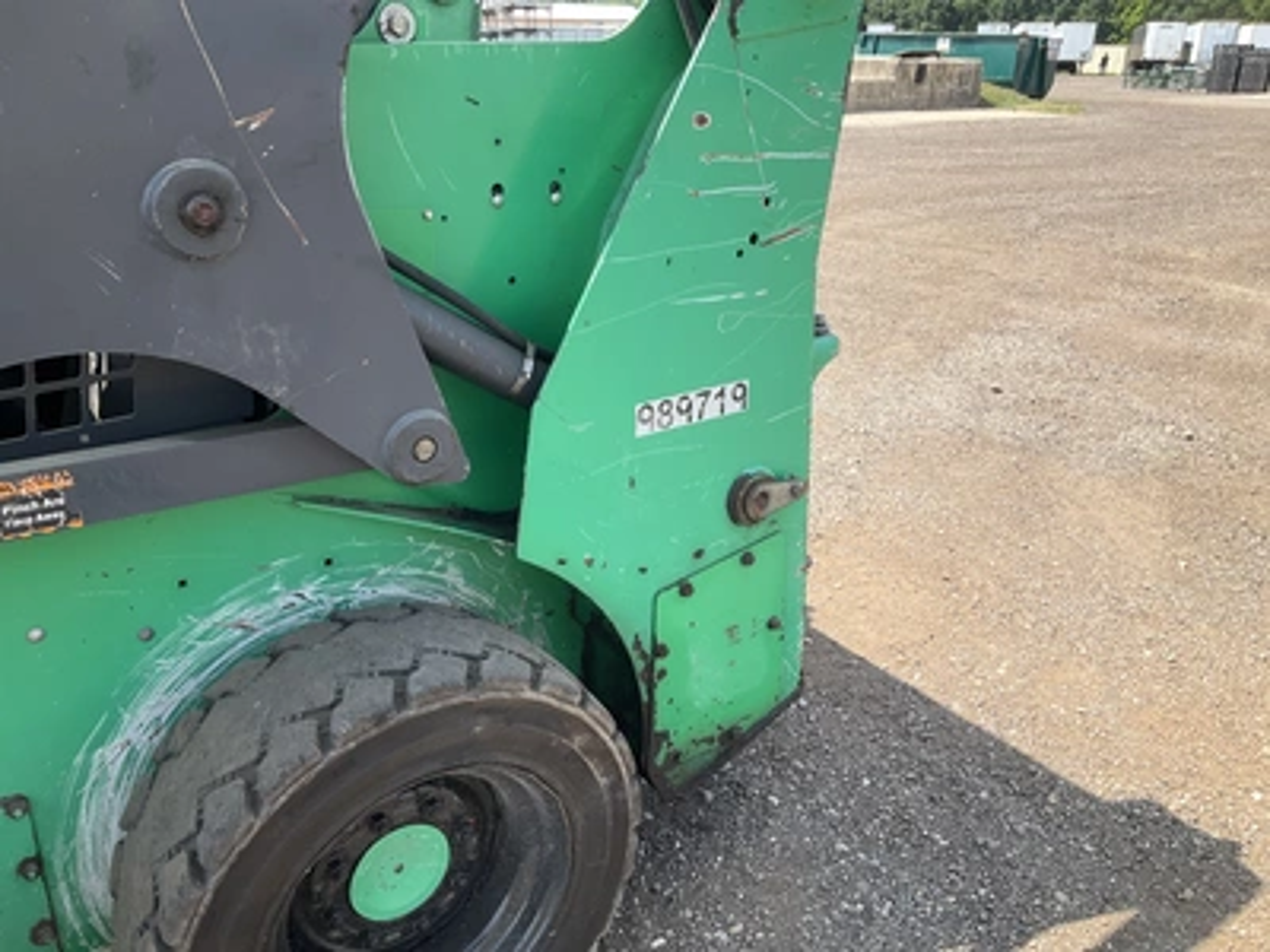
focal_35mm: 29
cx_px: 635
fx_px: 1064
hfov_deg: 61.7
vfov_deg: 48.2
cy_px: 476
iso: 25
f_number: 1.8
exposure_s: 1/657
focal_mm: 3
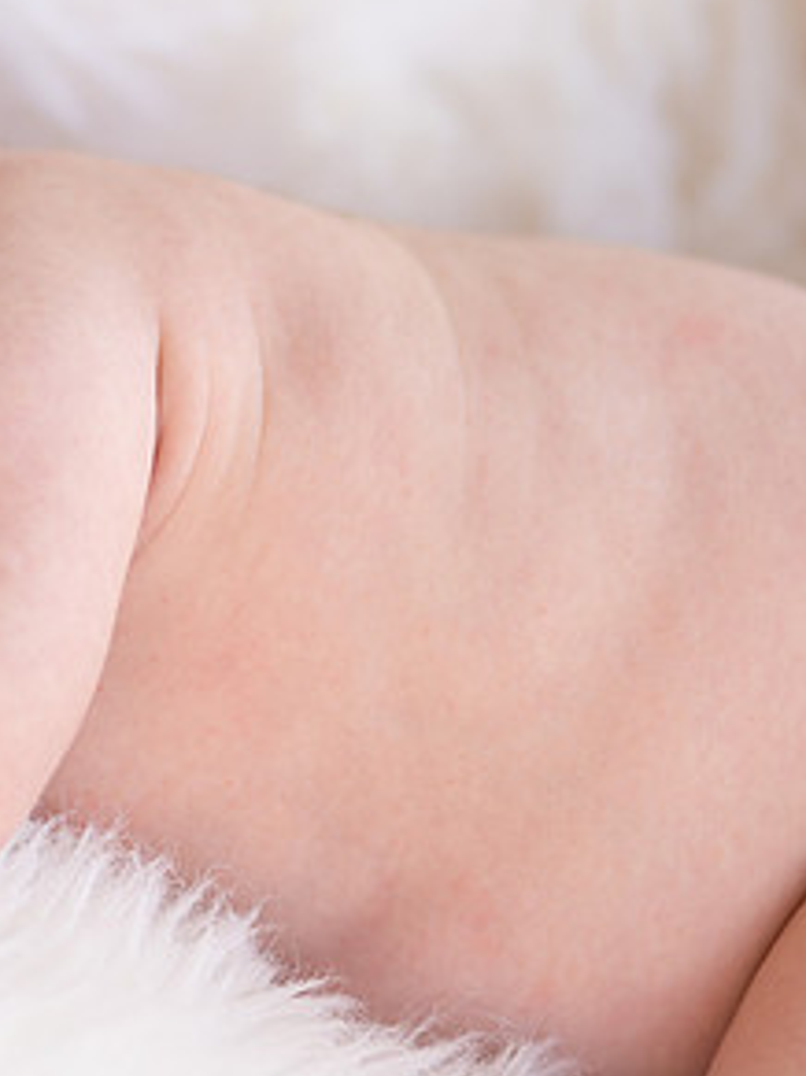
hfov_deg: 9.1
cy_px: 431
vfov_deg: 12.1
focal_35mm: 163
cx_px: 52
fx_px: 5064
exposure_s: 1/125
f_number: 2.5
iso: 100
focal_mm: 85
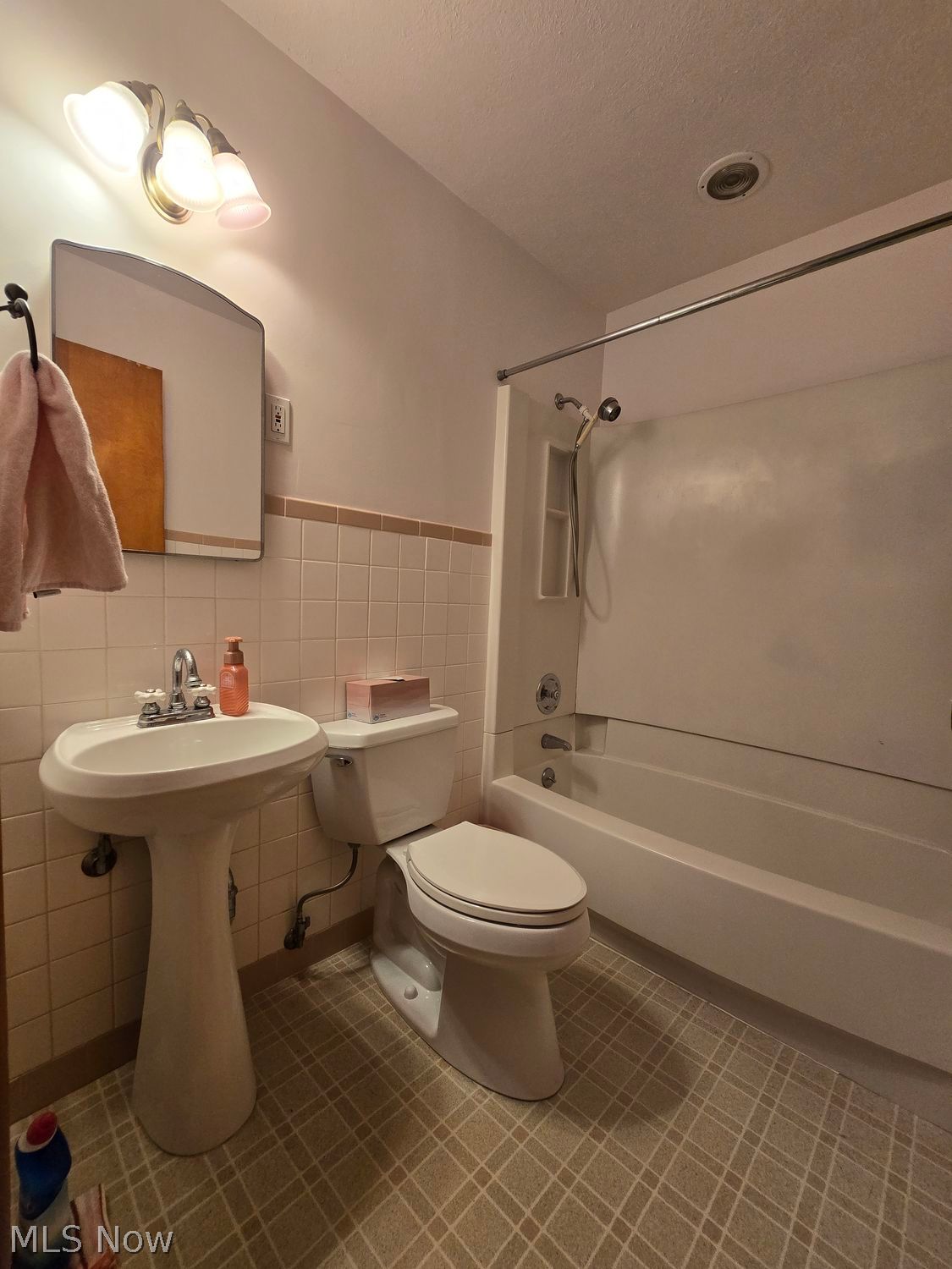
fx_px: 477
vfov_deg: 106.2
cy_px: 634
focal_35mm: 13
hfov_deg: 89.9
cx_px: 476
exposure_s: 1/60
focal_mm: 2.2
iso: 200
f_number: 2.2
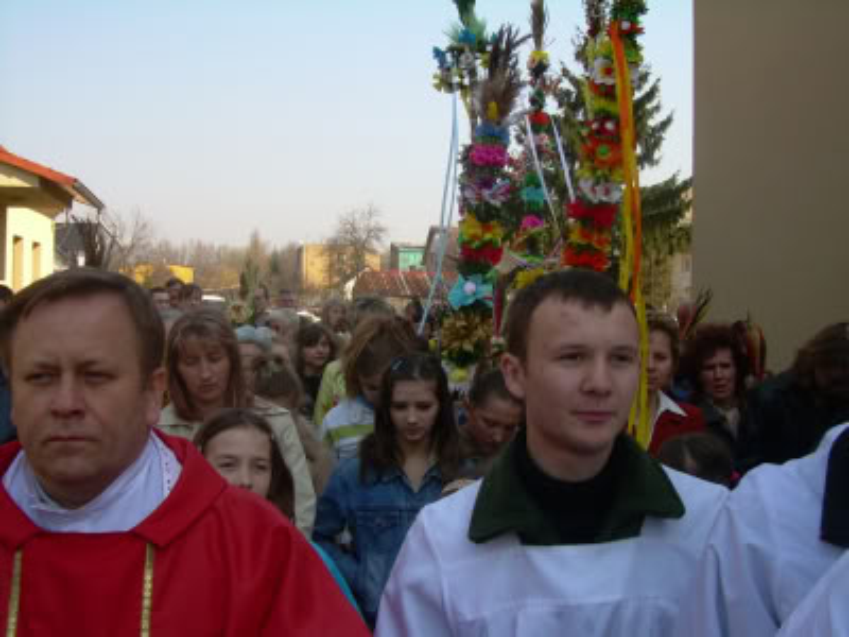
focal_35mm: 38
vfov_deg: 37.7
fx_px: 932
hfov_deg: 49.0
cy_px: 318
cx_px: 424
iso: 50
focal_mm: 6.3
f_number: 4.6
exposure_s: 1/229
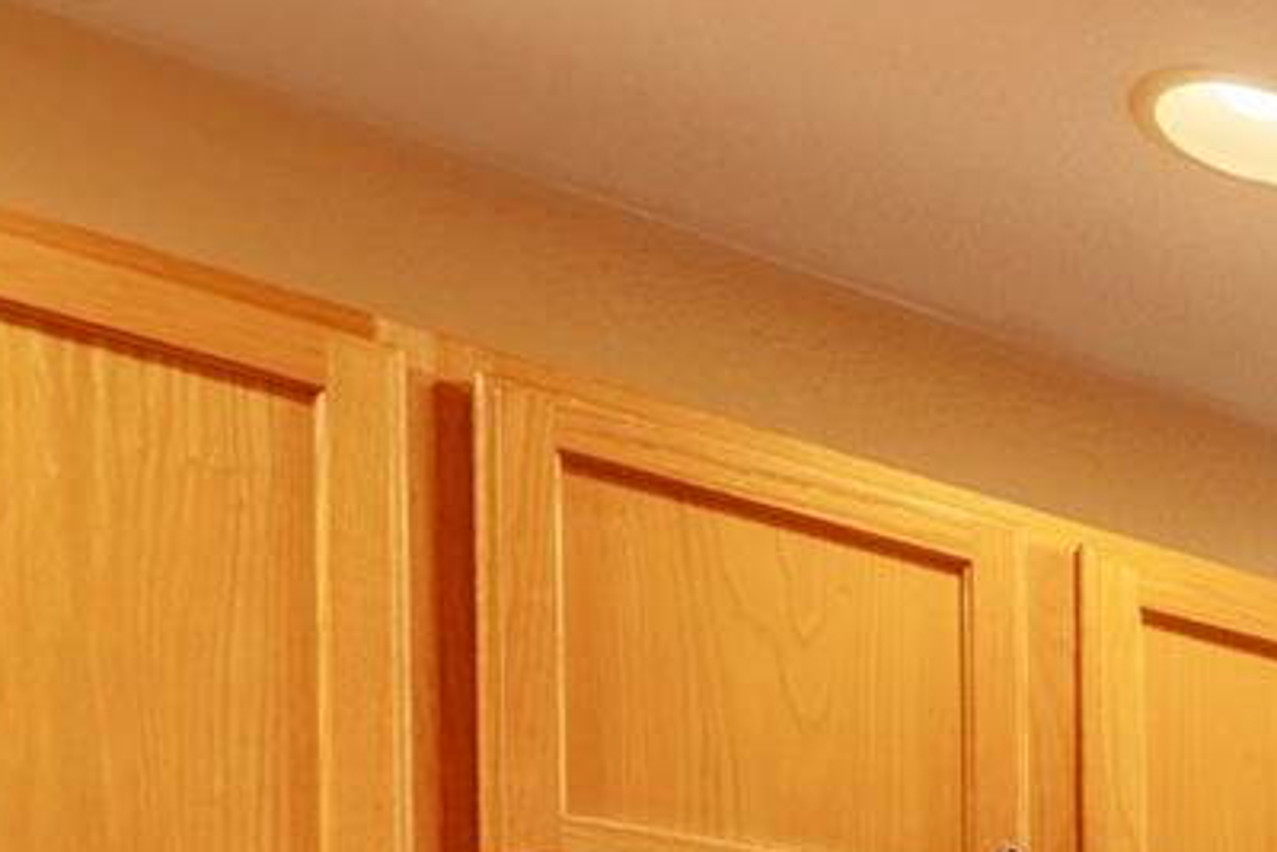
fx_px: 2271
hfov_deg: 19.8
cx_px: 2461
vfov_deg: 17.7
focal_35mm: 64
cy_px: 1465
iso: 500
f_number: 7.1
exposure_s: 1/200
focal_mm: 16
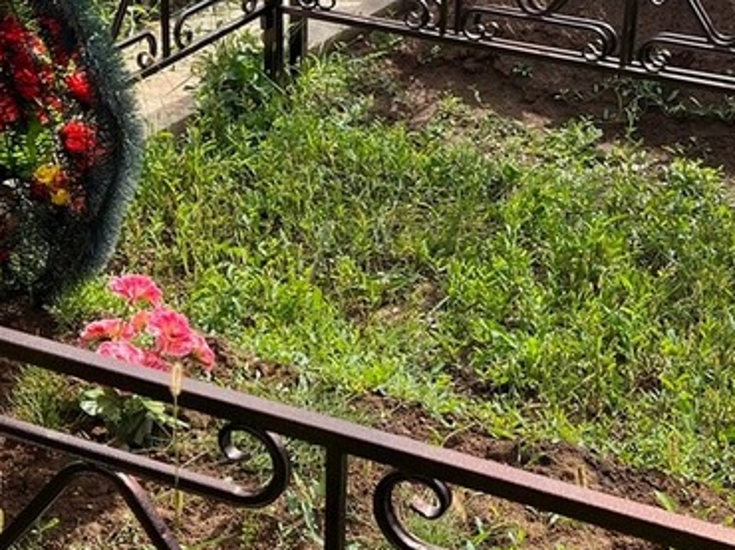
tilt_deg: -24.8
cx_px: 427
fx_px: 1528
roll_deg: -1.8
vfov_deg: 20.4
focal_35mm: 72
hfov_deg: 27.0
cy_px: 216
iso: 50
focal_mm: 5.7
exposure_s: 1/2299
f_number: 1.5
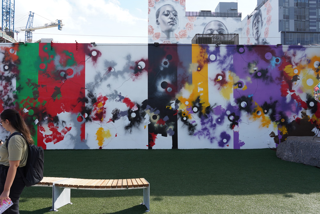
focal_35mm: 28
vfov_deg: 46.4
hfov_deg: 65.5
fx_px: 249
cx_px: 160
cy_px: 107
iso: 100
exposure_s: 1/100
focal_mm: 28
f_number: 9
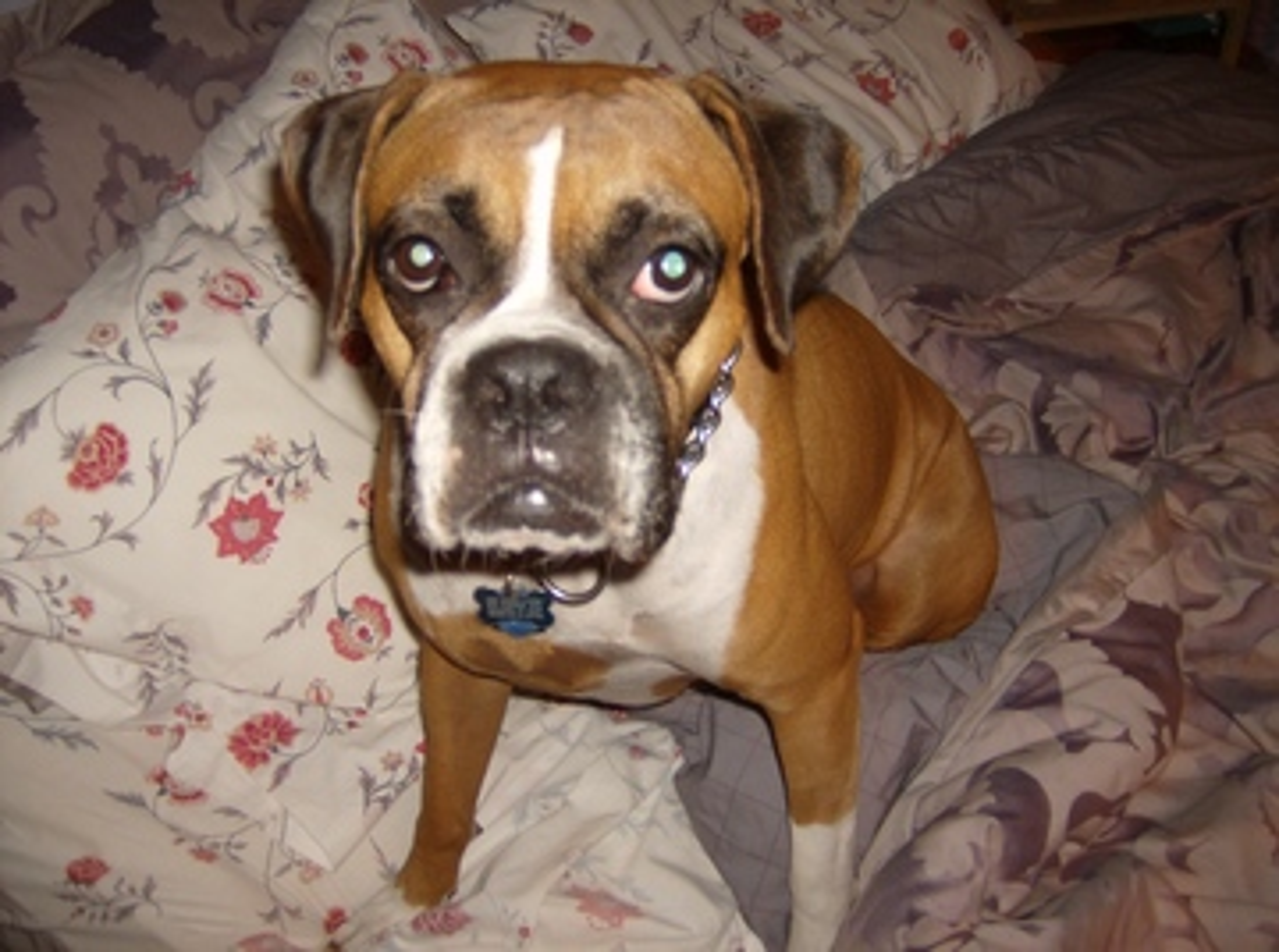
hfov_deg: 51.5
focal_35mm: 36
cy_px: 476
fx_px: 1327
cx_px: 640
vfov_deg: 39.5
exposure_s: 2
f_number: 2.8
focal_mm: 6
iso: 100
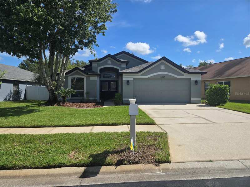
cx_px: 125
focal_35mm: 23
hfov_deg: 73.9
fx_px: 166
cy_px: 94
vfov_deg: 58.9
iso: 25
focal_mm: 5.4
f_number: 1.8
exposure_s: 1/2105
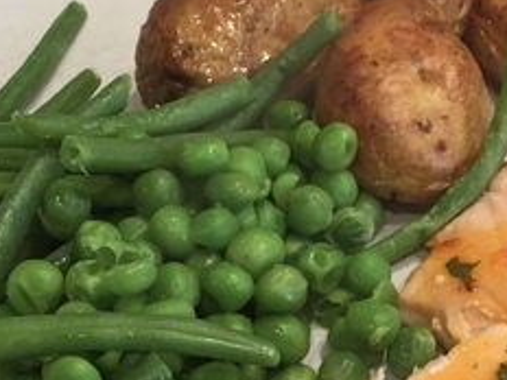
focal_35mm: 75
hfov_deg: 25.7
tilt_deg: -51.3
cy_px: 330
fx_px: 1098
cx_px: 367
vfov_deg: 19.3
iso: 100
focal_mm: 4.15
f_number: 2.2
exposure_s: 1/33
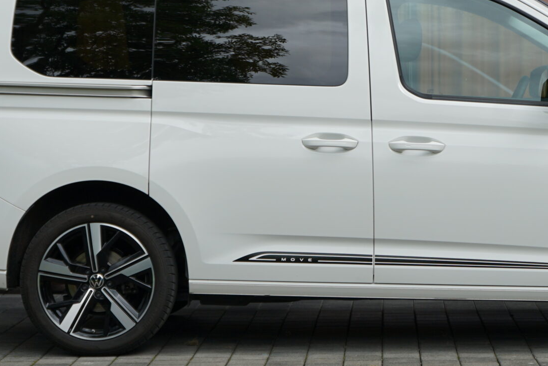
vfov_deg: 9.6
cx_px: 456
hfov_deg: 14.3
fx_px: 2177
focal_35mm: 143
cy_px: 34
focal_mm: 61
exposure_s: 1/160
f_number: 5.6
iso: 100
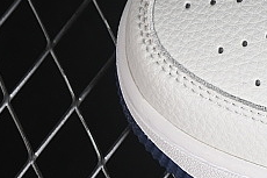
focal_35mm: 352
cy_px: -109
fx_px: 2609
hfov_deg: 5.7
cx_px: 613
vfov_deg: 3.9
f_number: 7.1
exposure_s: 1/80
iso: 160
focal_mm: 50
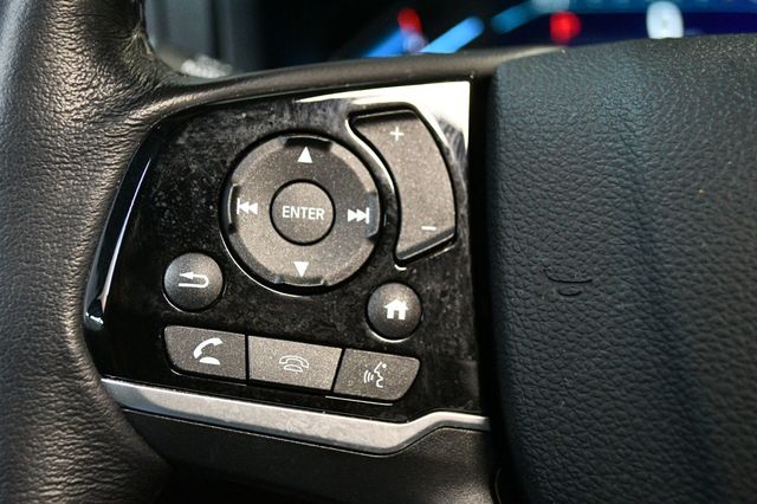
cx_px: 378
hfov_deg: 38.9
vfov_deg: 26.5
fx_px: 1072
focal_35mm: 51
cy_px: 252
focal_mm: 34
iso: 5600
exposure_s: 1/60
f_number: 5
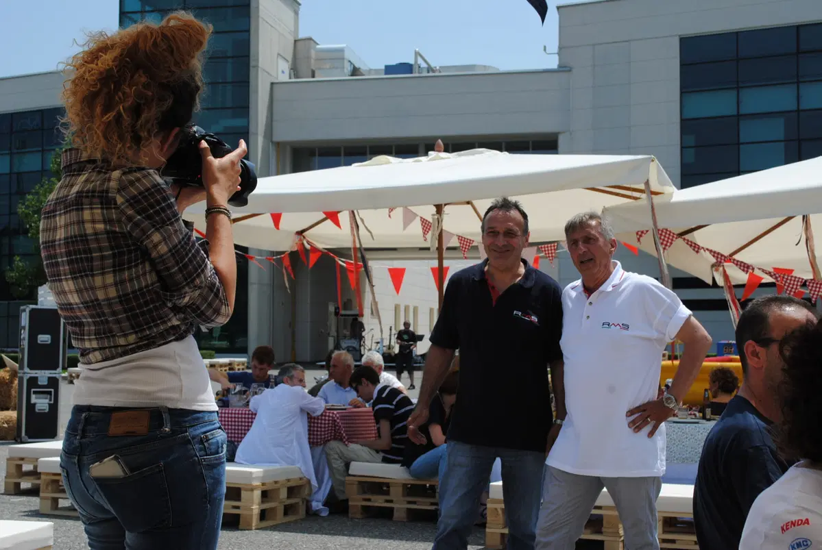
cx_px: 411
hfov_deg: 38.8
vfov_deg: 26.6
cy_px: 275
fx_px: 1166
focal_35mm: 51
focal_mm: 34
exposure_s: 1/250
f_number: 8
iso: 100
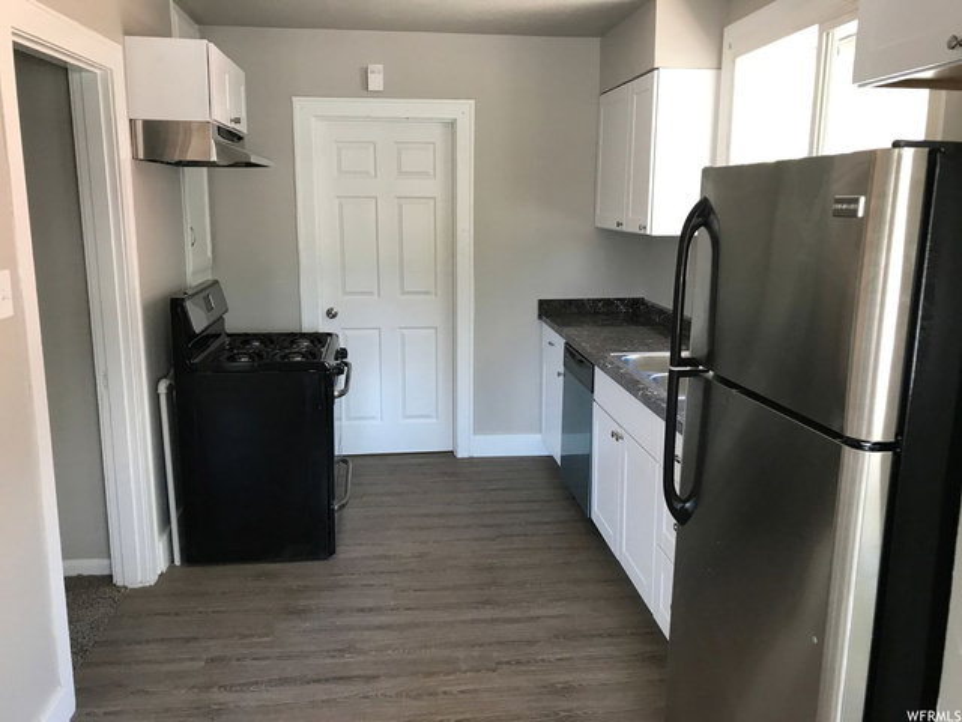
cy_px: 361
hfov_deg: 63.4
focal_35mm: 28
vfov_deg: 49.7
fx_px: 778
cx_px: 481
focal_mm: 3.99
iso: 32
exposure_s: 1/31
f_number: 1.8
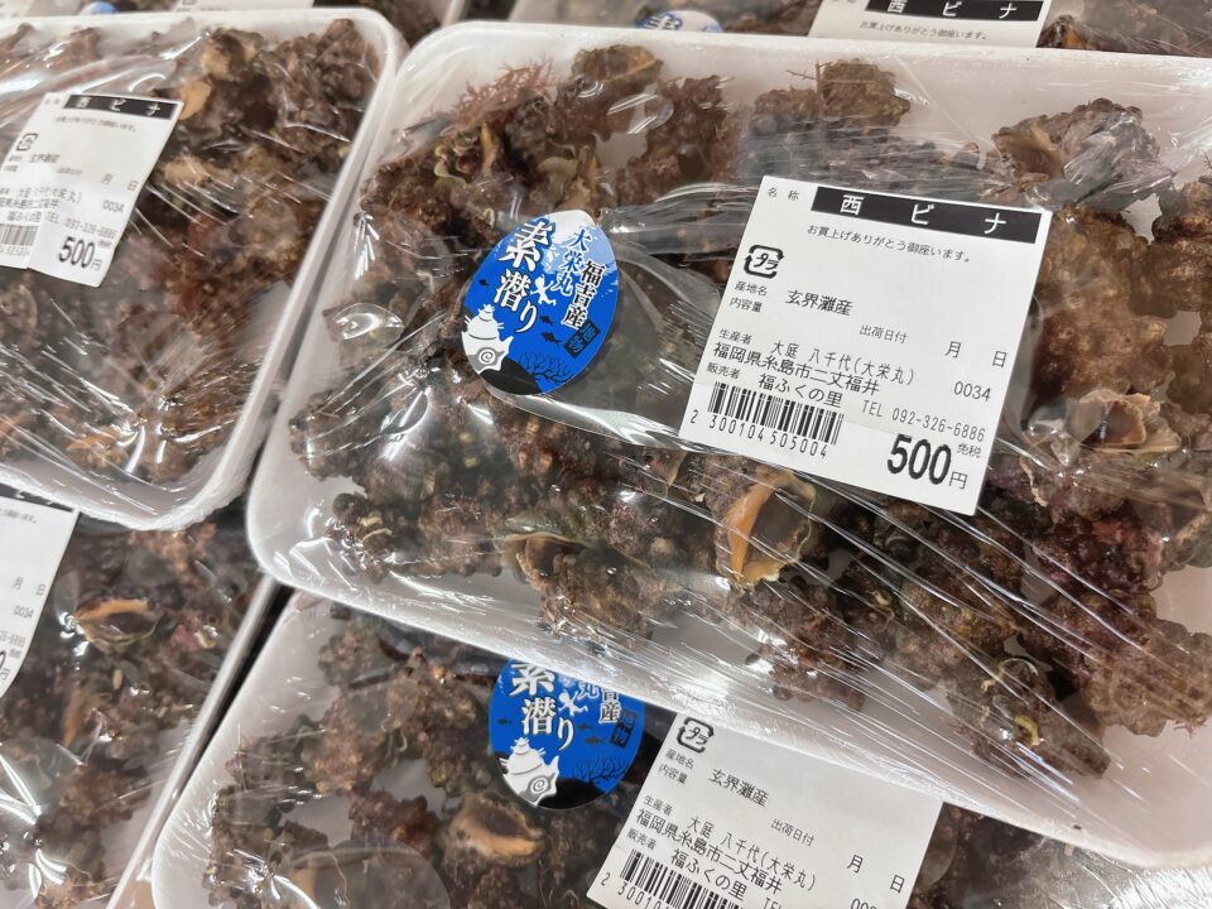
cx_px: 606
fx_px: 910
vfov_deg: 53.1
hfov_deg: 67.3
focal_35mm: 26
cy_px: 454
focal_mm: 5.96
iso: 125
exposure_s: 1/60
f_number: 1.6
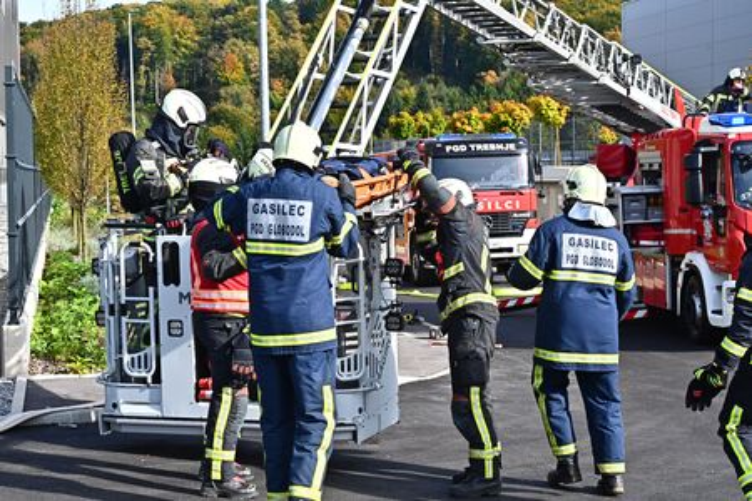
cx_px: 376
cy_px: 250
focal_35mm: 82
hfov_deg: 24.8
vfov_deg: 16.7
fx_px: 1713
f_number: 13
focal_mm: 82
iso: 1600
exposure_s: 1/1250
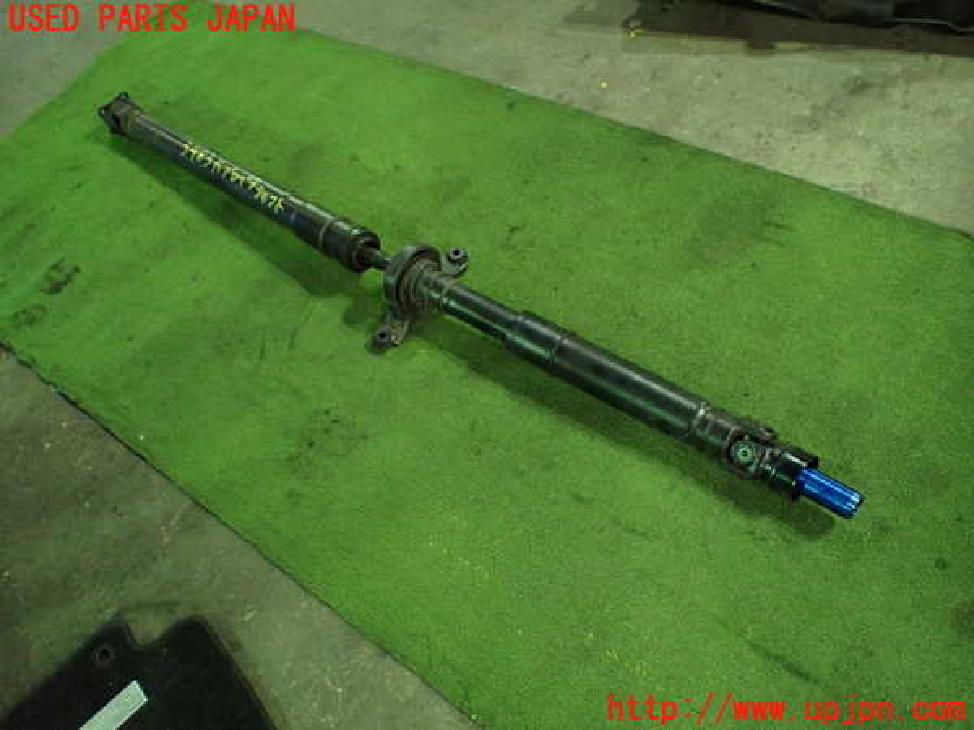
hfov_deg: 60.0
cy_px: 365
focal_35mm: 30
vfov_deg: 46.8
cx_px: 487
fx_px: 844
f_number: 2.3
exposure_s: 1/40
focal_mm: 5.4
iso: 800
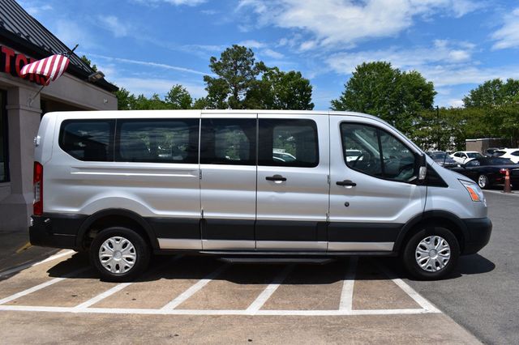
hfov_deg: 67.4
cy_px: 172
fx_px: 389
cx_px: 260
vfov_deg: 47.9
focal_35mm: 27
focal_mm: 18
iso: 220
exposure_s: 1/500
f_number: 11
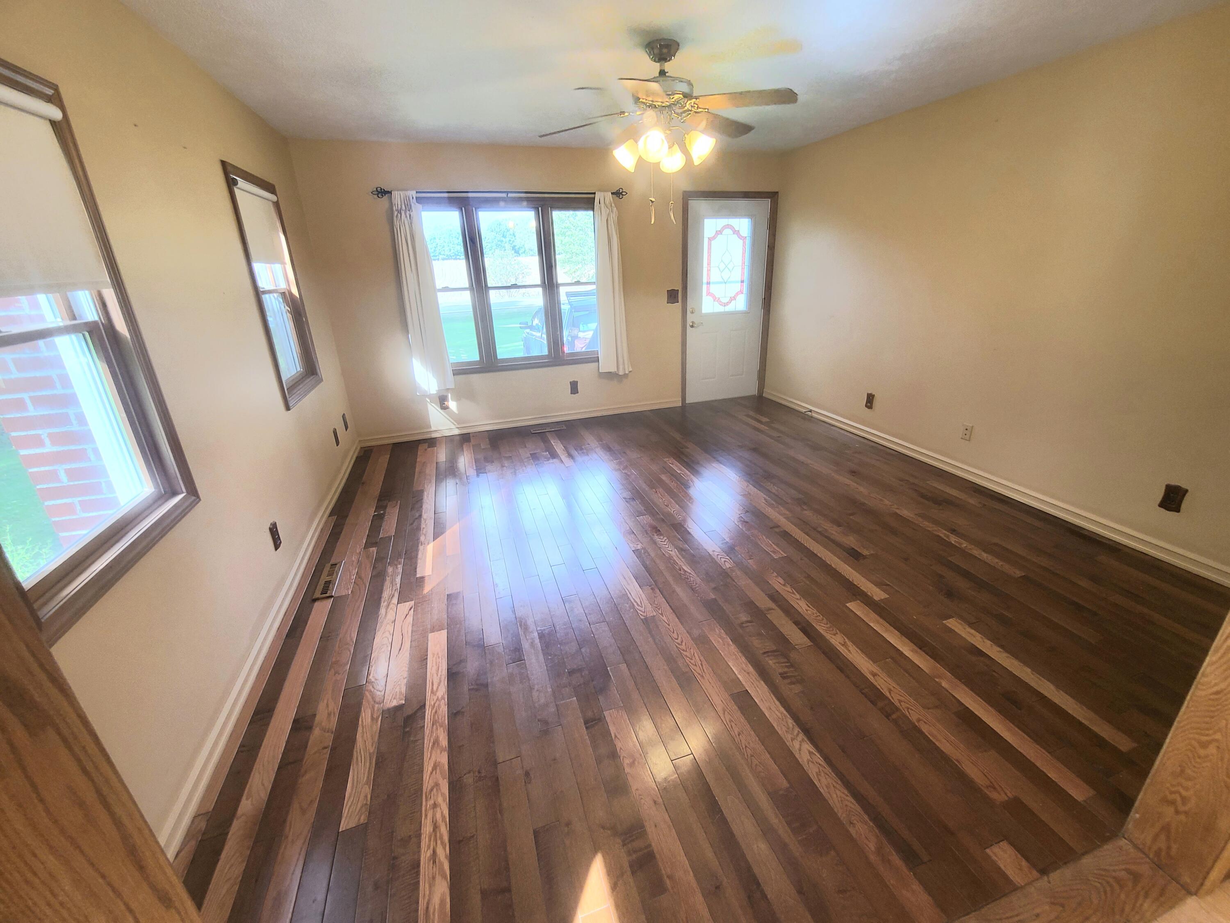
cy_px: 462
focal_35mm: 13
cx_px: 615
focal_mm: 2.2
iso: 125
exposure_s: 1/59.2
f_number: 2.2
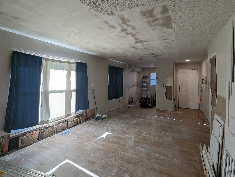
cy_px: 73
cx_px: 117
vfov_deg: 77.6
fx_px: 109
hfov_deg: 94.4
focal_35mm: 16
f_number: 2.2
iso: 42
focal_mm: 1.95
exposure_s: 1/72.9
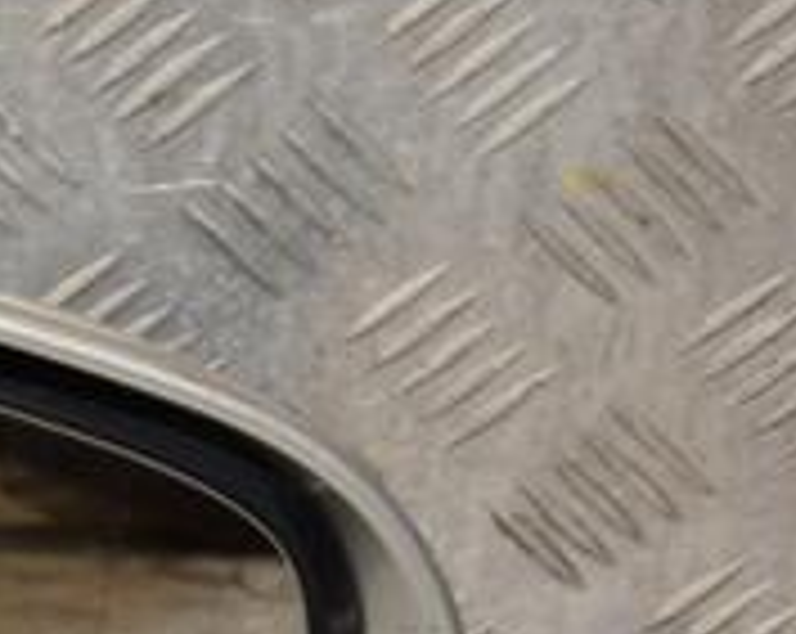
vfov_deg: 6.5
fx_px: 5621
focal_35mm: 239
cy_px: 405
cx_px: -463
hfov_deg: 7.9
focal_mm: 50
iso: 800
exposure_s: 1/200
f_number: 5.6
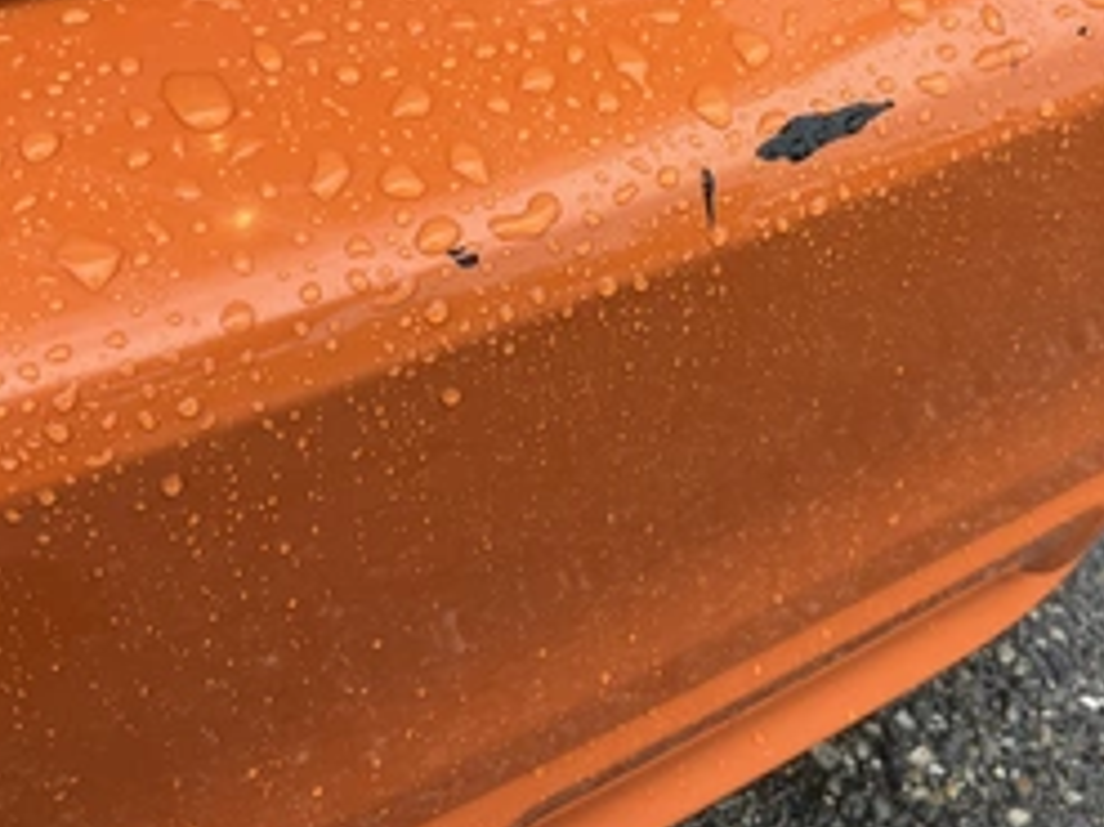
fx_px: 1498
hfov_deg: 40.3
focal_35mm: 47
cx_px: 644
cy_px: 197
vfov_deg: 30.3
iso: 20
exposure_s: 1/122
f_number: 1.8
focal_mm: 3
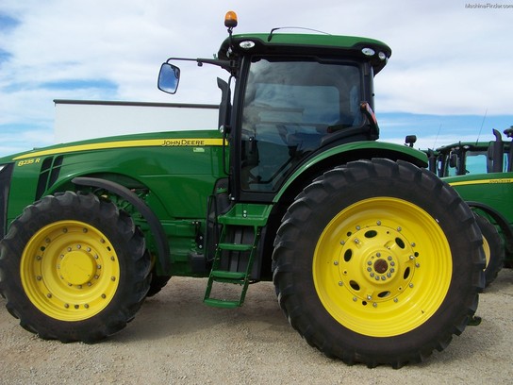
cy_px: 192
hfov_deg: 49.0
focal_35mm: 38
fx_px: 563
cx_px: 256
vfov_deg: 37.7
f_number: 5.6
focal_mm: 6.3
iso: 80
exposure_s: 1/500
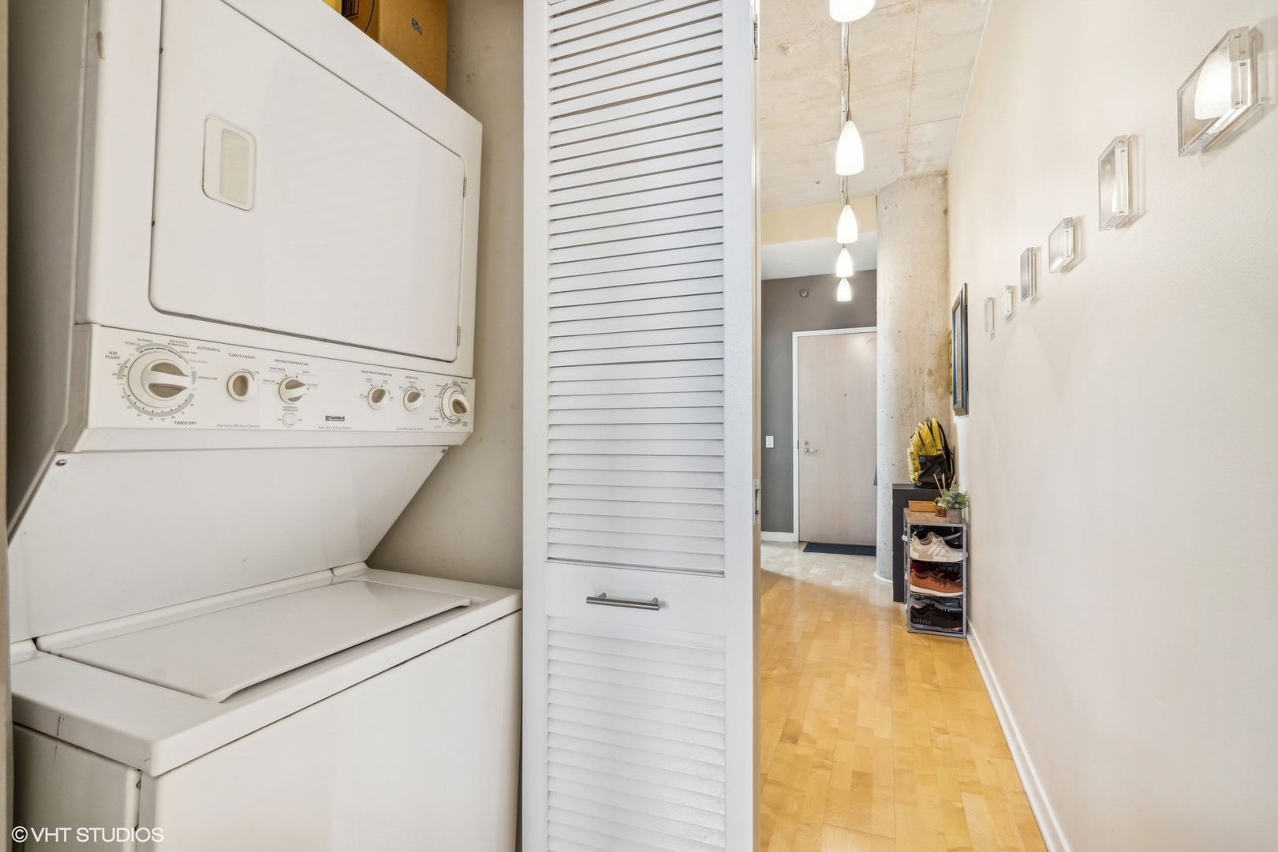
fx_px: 603
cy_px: 426
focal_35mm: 17
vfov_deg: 70.4
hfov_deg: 93.3
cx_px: 639
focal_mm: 17
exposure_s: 1/1.67
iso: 320
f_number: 8
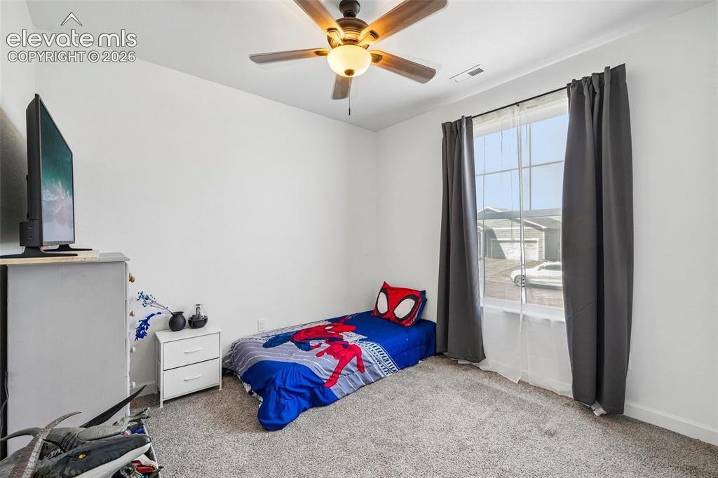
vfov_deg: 77.3
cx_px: 359
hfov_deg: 100.4
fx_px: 299
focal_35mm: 15
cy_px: 239
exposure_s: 1/8
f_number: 8
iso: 800
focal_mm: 10
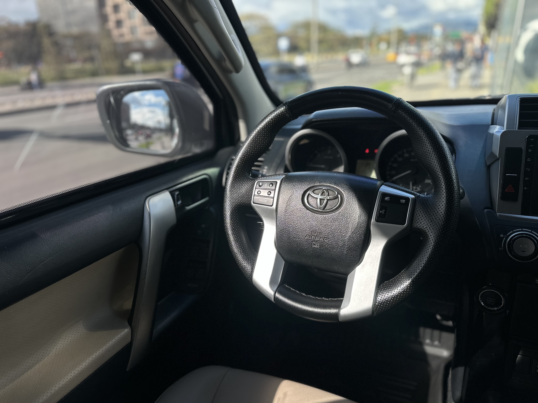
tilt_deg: -21.4
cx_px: 269
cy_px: 202
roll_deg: +2.0
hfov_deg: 71.6
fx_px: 373
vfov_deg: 56.8
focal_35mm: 24
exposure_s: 1/376
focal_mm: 6.86
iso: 80
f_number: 1.78
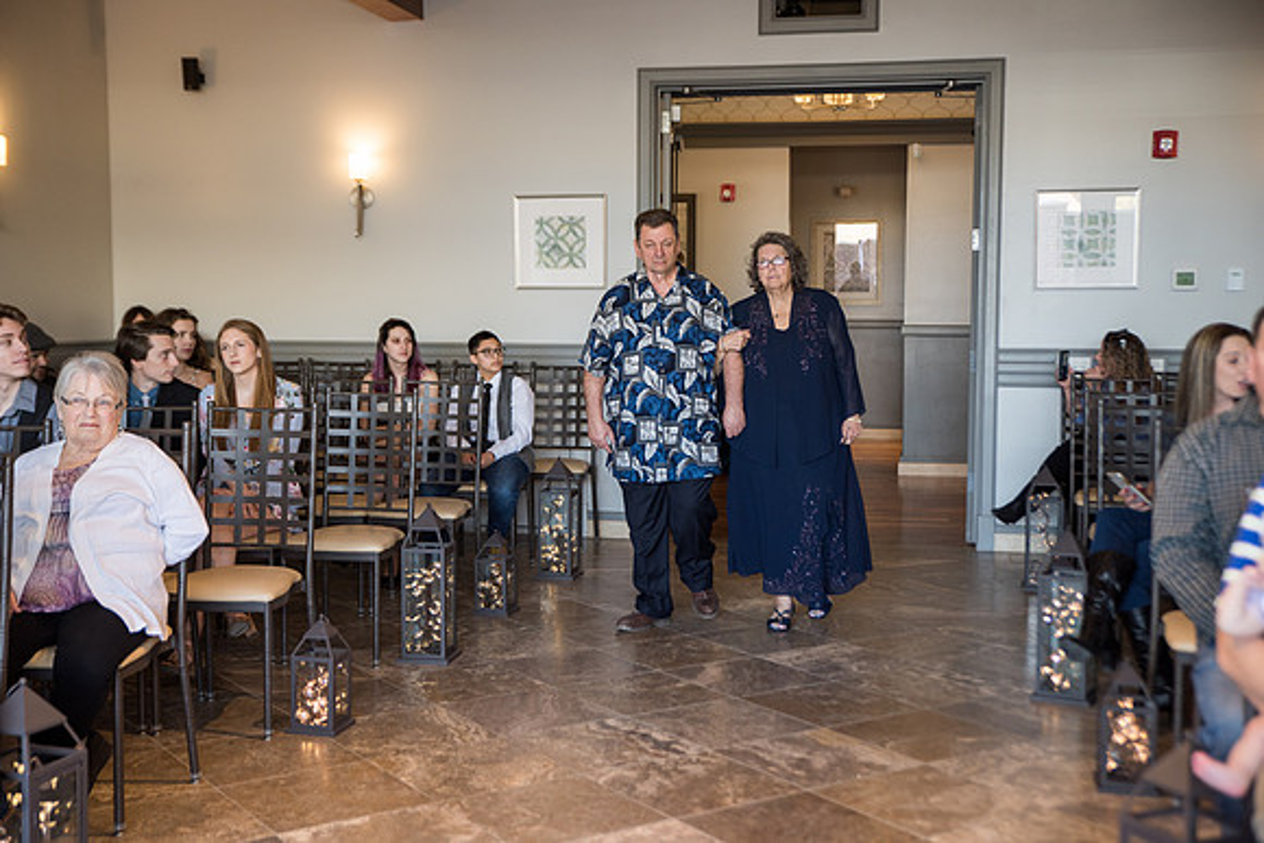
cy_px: 422
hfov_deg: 43.6
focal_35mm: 45
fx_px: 1580
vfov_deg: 29.9
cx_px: 632
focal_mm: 45
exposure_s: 1/200
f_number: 2.8
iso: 500
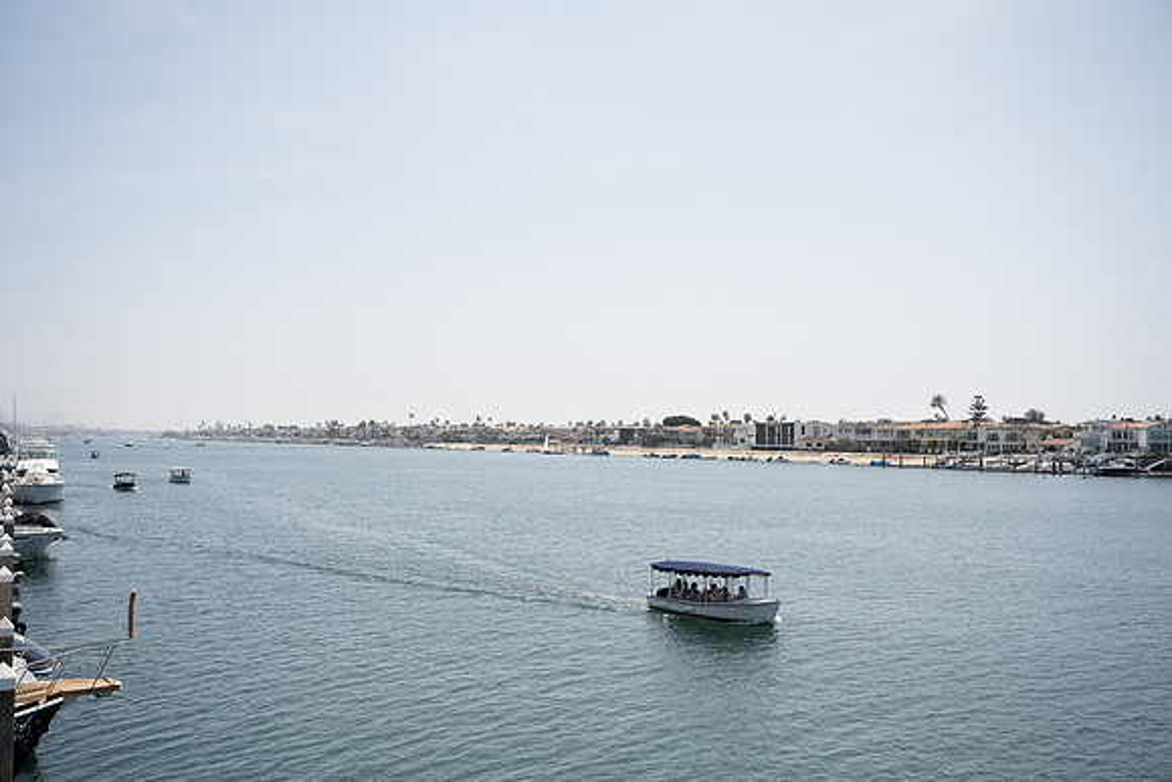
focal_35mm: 36
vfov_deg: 36.9
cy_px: 391
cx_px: 586
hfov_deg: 53.1
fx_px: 1172
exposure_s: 1/800
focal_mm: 36
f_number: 4
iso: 50
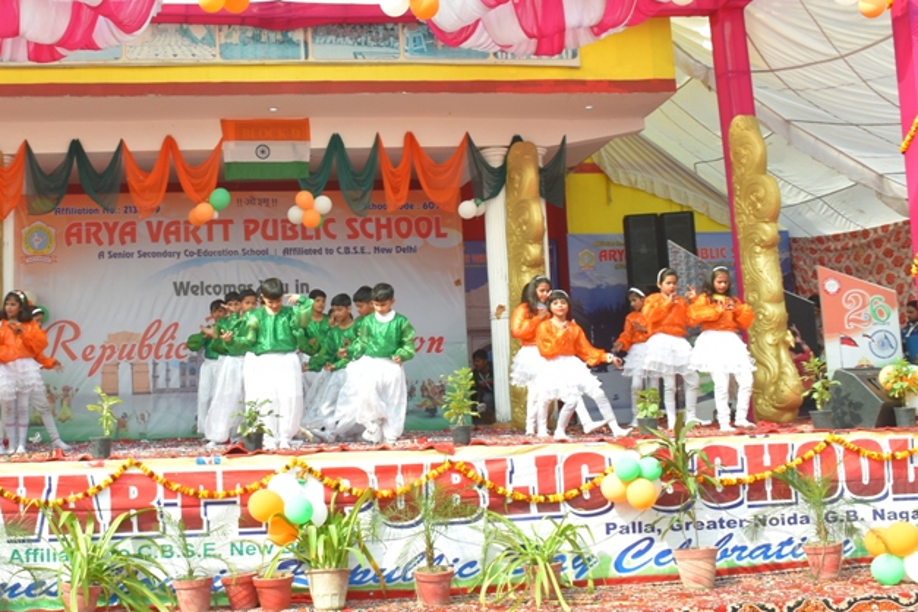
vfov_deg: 27.4
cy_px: 220
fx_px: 1249
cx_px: 271
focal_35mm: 49
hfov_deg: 39.6
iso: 200
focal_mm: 20
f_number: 8
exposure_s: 1/160
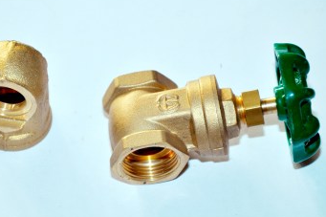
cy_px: 98
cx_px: 147
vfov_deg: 7.4
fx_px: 1671
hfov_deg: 11.1
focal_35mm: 185
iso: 200
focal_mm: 105
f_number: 5.6
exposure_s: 1/60
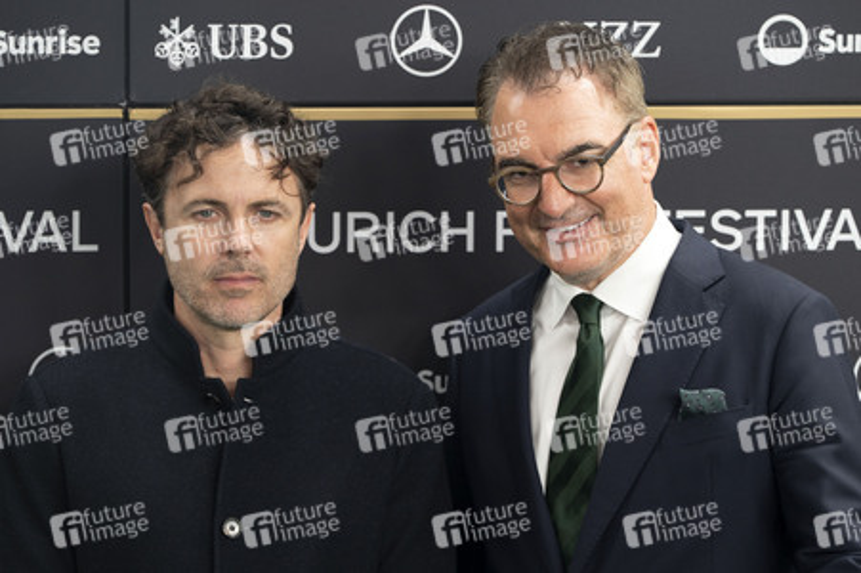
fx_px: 4388
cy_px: 277
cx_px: 430
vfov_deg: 7.5
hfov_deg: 11.2
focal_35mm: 184
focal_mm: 178
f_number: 4.5
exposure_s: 1/200
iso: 400
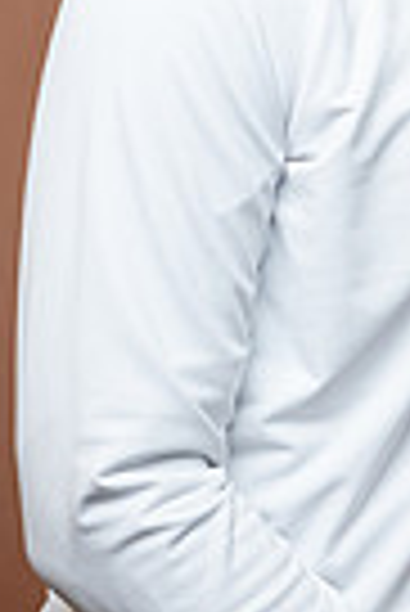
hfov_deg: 6.3
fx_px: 3714
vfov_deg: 9.4
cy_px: 54
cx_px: 586
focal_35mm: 218
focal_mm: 66
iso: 320
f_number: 4
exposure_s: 1/160
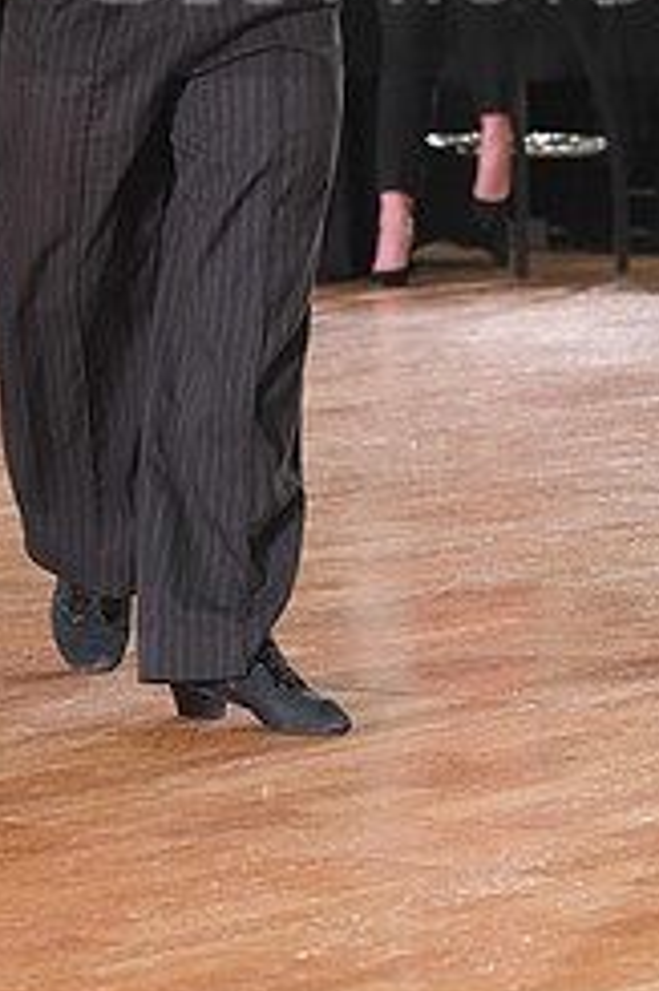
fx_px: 6324
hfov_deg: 6.0
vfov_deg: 8.9
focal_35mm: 230
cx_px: 568
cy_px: -57
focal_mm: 97
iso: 3200
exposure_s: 1/200
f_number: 5
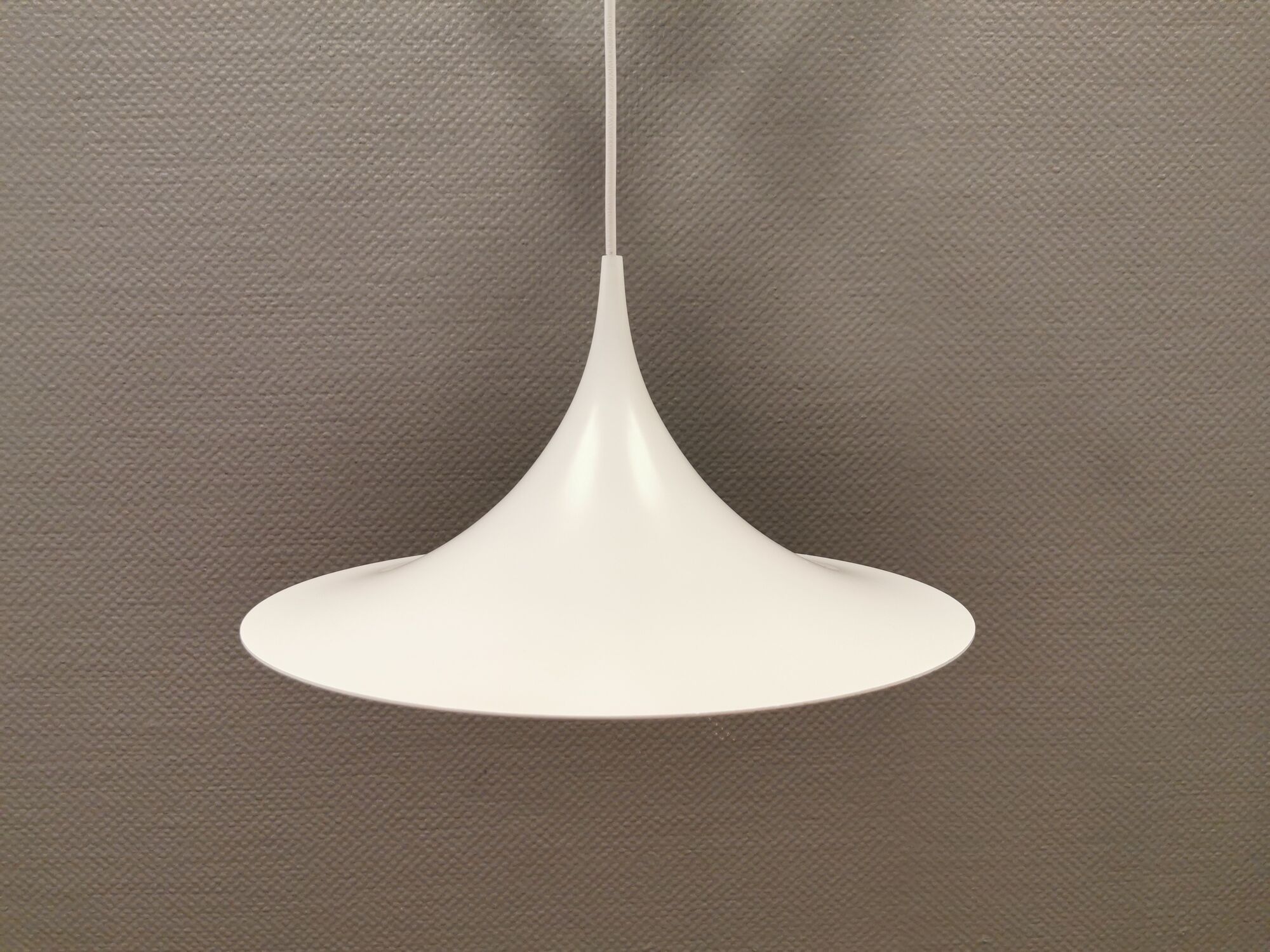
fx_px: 991
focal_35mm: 27
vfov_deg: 51.4
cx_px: 635
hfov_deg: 65.3
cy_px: 476
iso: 125
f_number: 1.6
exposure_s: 1/50
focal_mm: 5.56
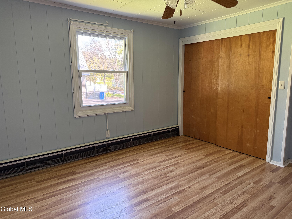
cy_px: 110
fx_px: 202
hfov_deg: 71.6
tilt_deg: -7.9
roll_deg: +0.4
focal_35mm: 24
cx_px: 146
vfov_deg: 56.8
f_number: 1.78
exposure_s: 1/60
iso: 200
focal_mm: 6.76
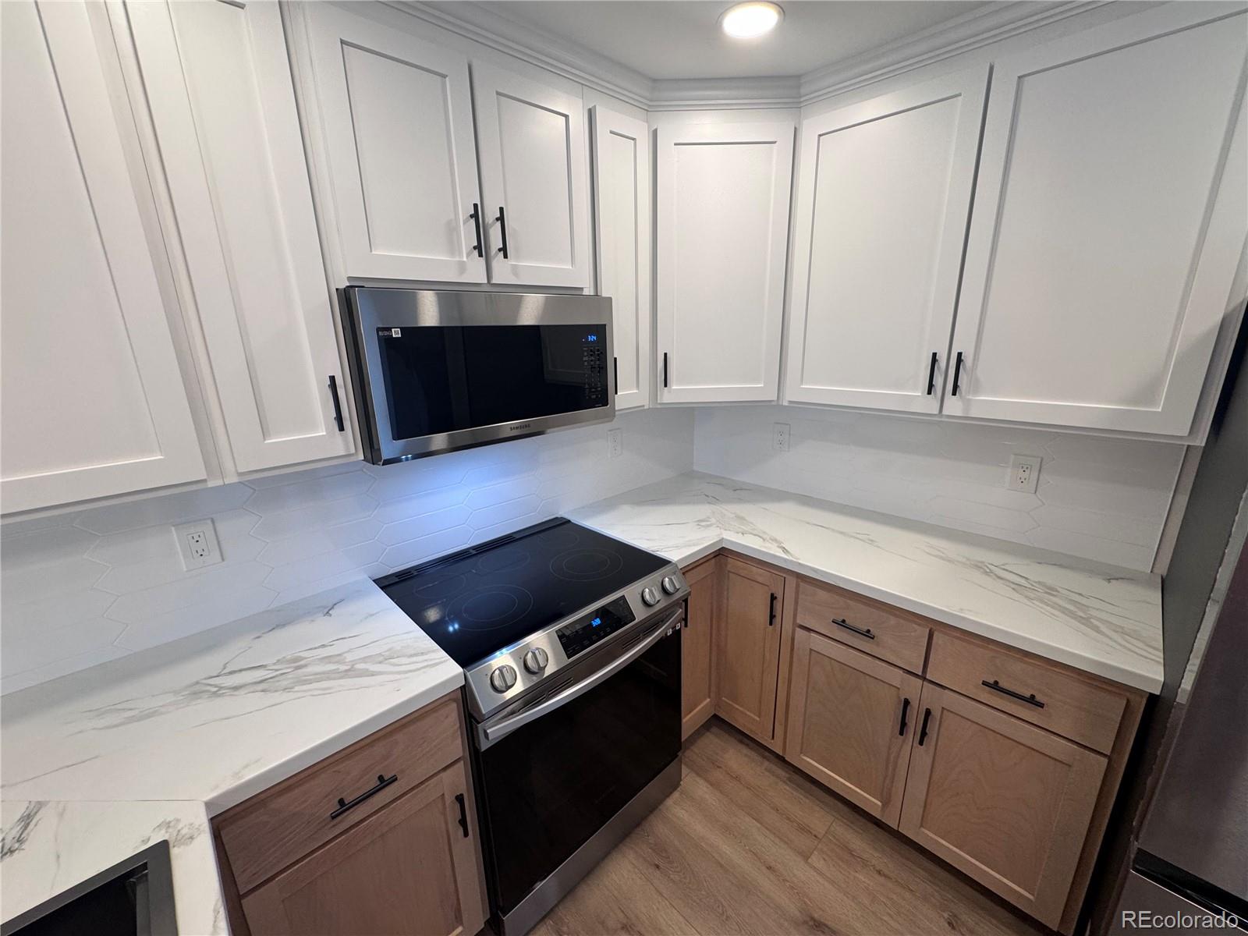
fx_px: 505
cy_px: 468
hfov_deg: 102.1
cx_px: 624
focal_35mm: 14
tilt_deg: -15.6
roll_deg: +0.6
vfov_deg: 85.7
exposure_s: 1/120
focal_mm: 2.22
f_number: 2.2
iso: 160
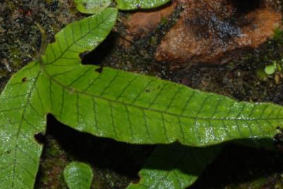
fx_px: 1260
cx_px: 120
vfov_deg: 8.6
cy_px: 107
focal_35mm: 160
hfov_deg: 12.8
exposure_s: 1/60
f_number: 22
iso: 200
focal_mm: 70
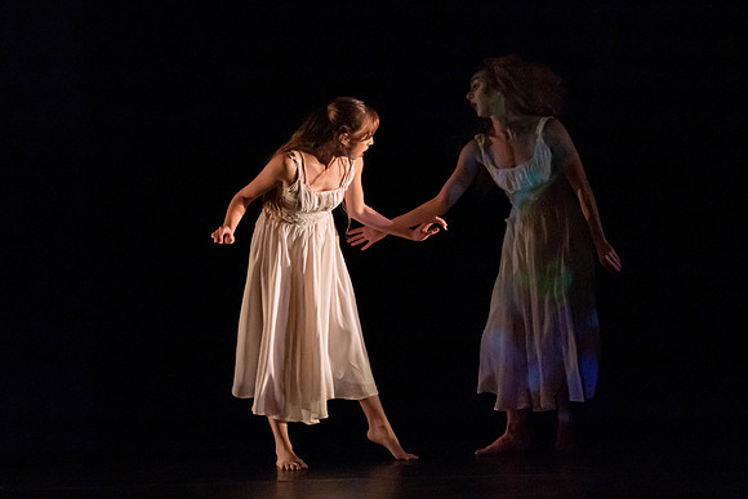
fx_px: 9654
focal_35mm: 465
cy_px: 209
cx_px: 314
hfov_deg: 4.4
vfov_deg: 3.0
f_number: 5.6
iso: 6400
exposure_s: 1/320
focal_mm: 400
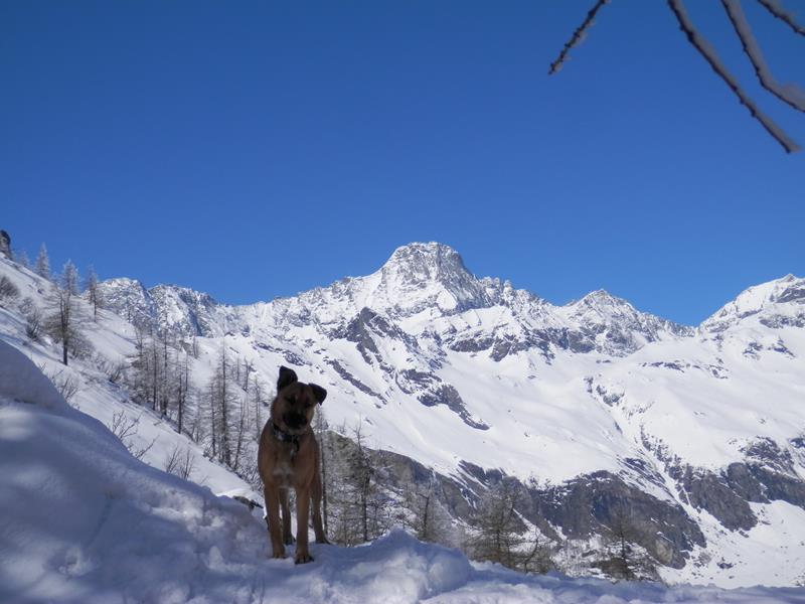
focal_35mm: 45
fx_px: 1046
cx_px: 402
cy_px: 302
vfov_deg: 32.2
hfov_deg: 42.1
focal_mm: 8
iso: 80
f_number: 10.8
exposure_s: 1/320
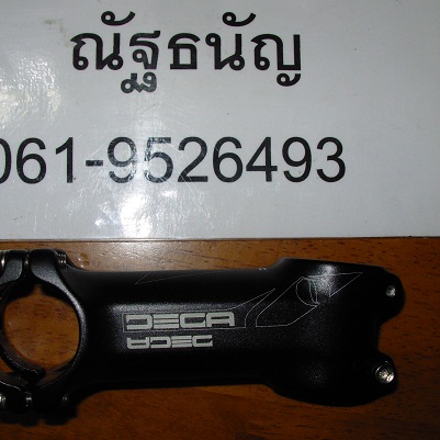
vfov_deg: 36.8
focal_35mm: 46
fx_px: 662
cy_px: 222
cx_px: 214
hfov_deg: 36.8
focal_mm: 6.3
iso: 50
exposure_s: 1/32
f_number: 4.9
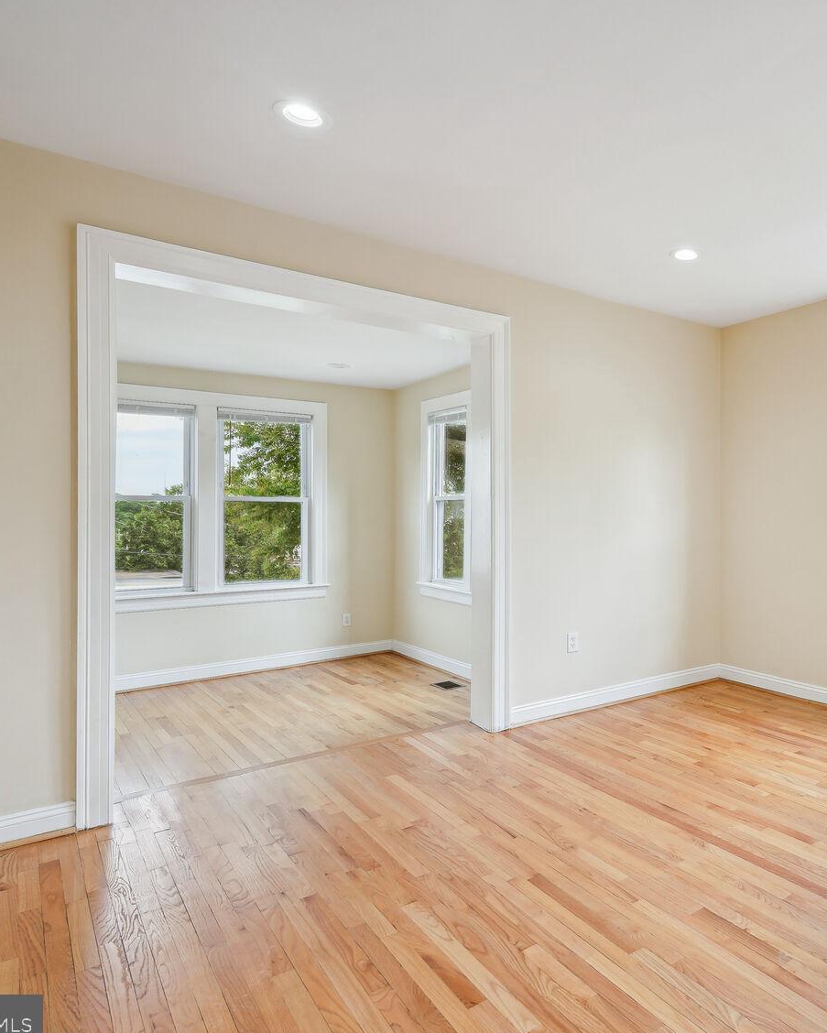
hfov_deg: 56.4
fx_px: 703
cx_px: 663
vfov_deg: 72.6
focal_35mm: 23
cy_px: 523
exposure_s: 1/25
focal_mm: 16
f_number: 8
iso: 200
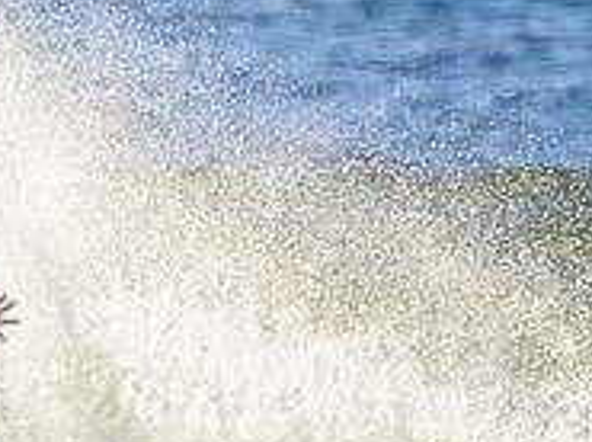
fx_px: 45386
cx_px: -237
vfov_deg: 0.6
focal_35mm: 2659
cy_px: 455
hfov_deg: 0.7
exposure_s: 1/2000
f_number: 11
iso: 1250
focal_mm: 800
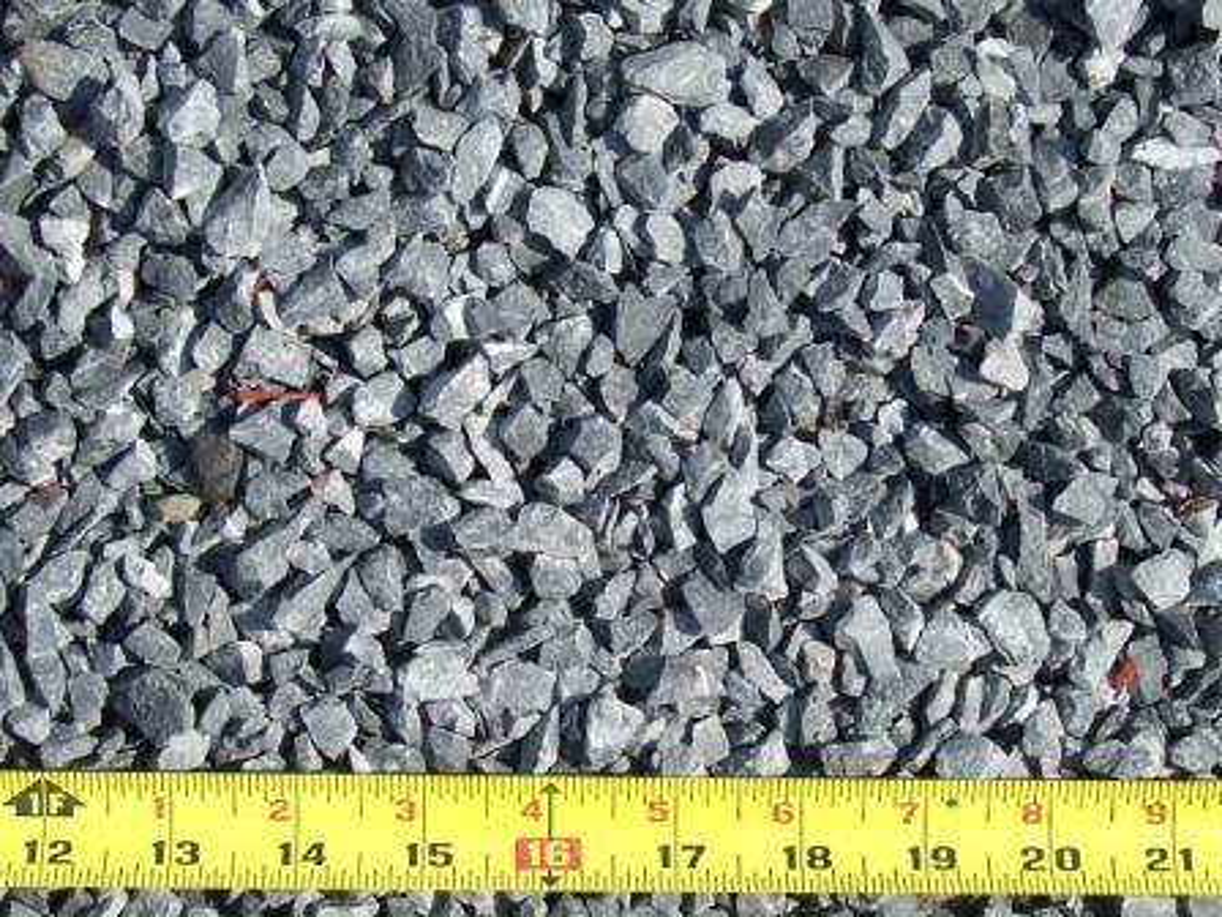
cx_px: 611
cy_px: 458
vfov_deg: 16.6
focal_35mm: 89
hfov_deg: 22.0
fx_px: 3142
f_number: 5.6
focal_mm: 14.8
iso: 80
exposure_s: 1/350
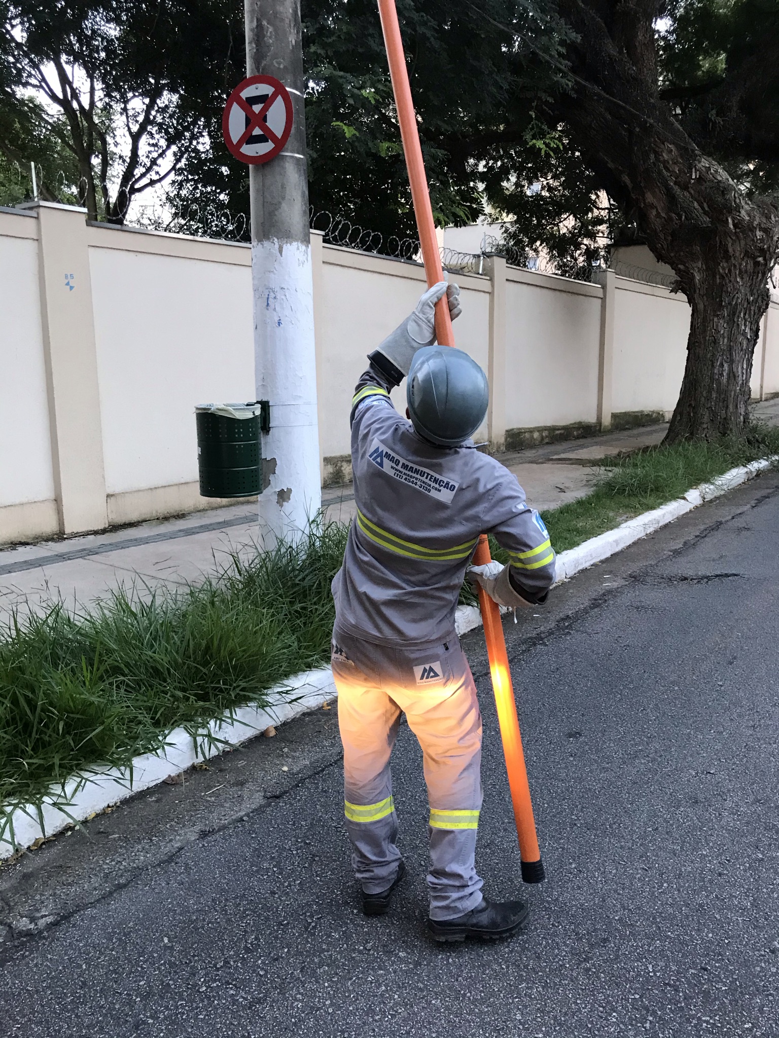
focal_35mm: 28
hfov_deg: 49.7
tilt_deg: -6.9
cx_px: 390
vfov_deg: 63.4
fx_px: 840
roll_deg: -0.4
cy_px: 519
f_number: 1.8
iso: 40
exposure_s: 1/30
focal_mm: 3.99
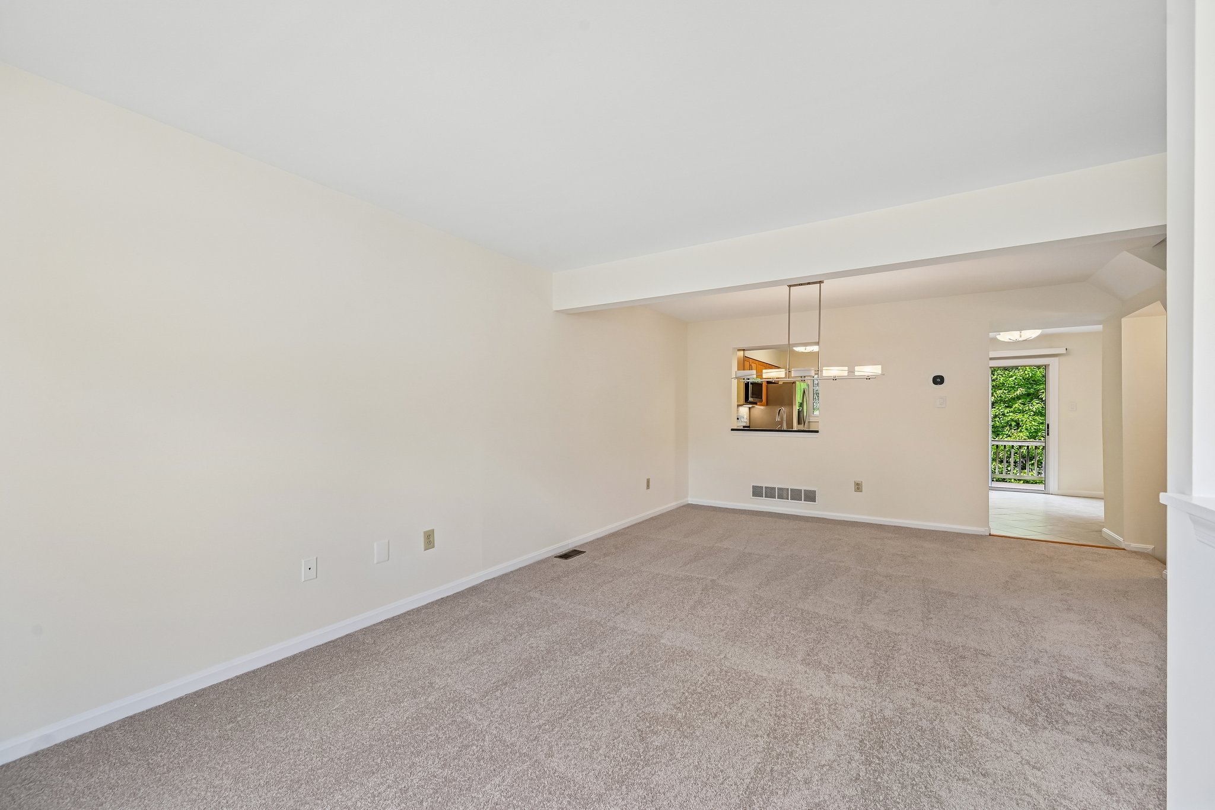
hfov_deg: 104.3
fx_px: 472
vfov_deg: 81.2
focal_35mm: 14
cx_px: 608
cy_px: 405
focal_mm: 14
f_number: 8
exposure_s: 1/15
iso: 140
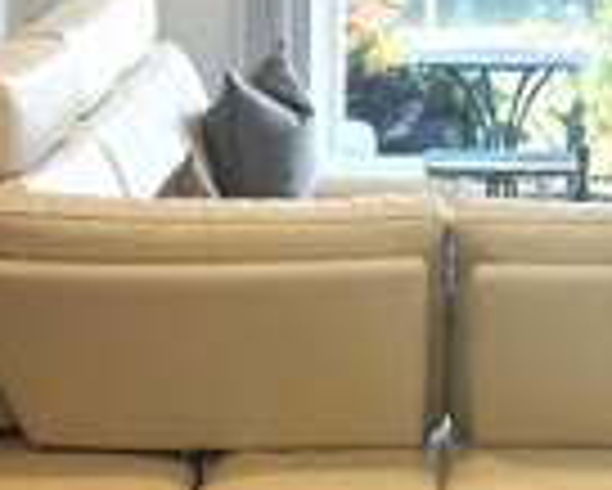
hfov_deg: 11.7
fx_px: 2918
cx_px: 783
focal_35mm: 161
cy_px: -126
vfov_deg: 9.5
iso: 64
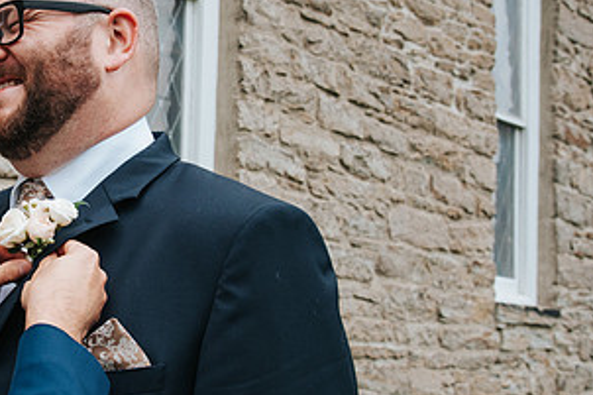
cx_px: 43
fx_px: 1202
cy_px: 201
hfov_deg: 26.6
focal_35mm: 73
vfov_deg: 18.7
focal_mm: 38
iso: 400
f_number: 7.1
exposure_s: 1/200
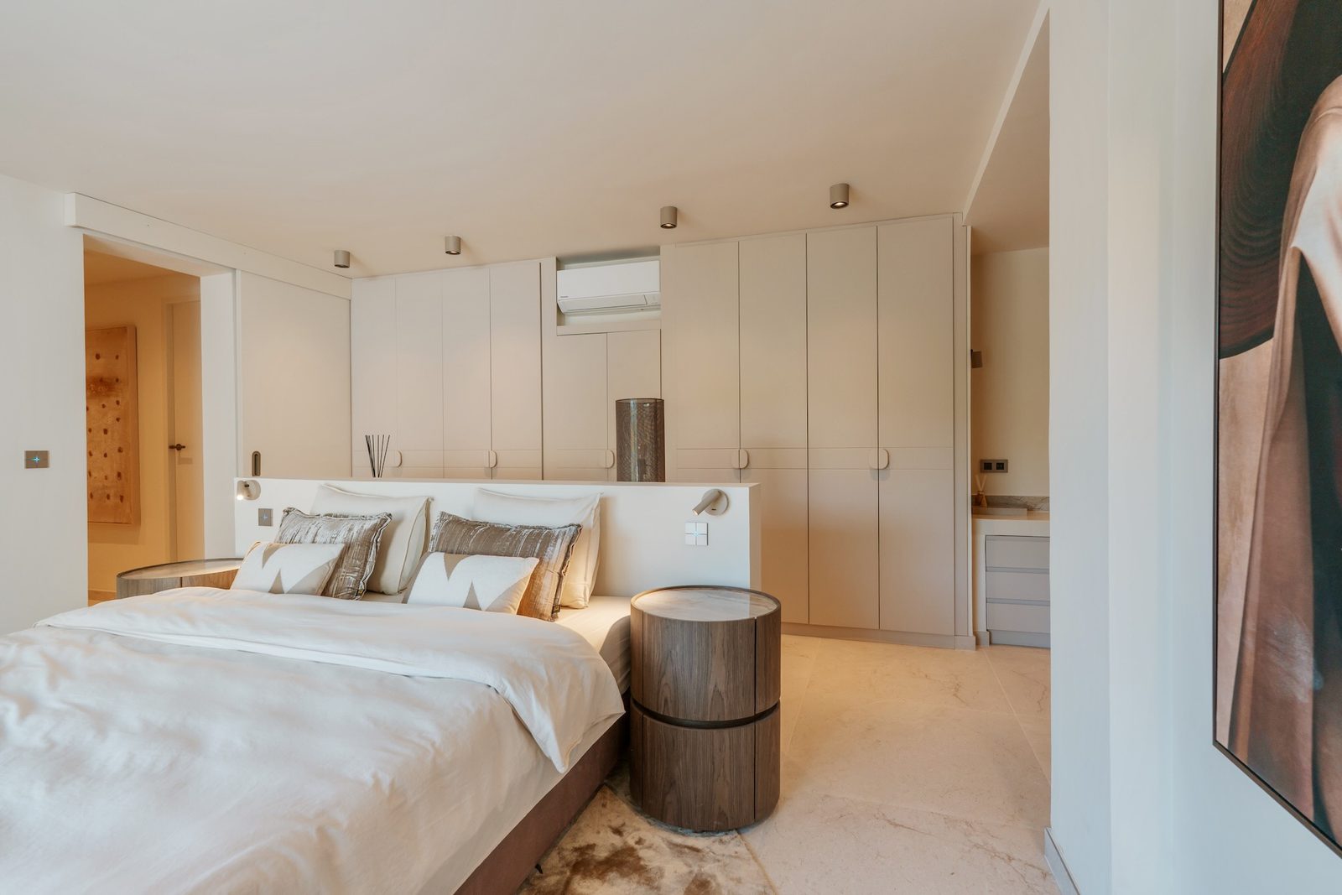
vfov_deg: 68.9
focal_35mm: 18
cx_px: 671
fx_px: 652
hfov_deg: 91.6
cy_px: 448
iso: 500
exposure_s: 1/60
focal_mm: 17.5
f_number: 6.3
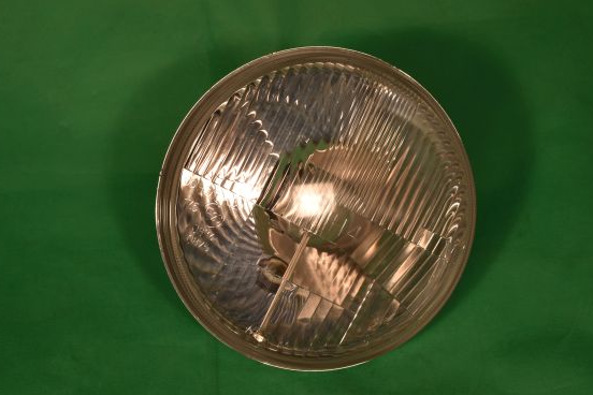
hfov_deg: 39.2
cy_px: 214
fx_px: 832
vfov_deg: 26.7
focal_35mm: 51
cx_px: 309
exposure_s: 1/250
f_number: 8
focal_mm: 31
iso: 220
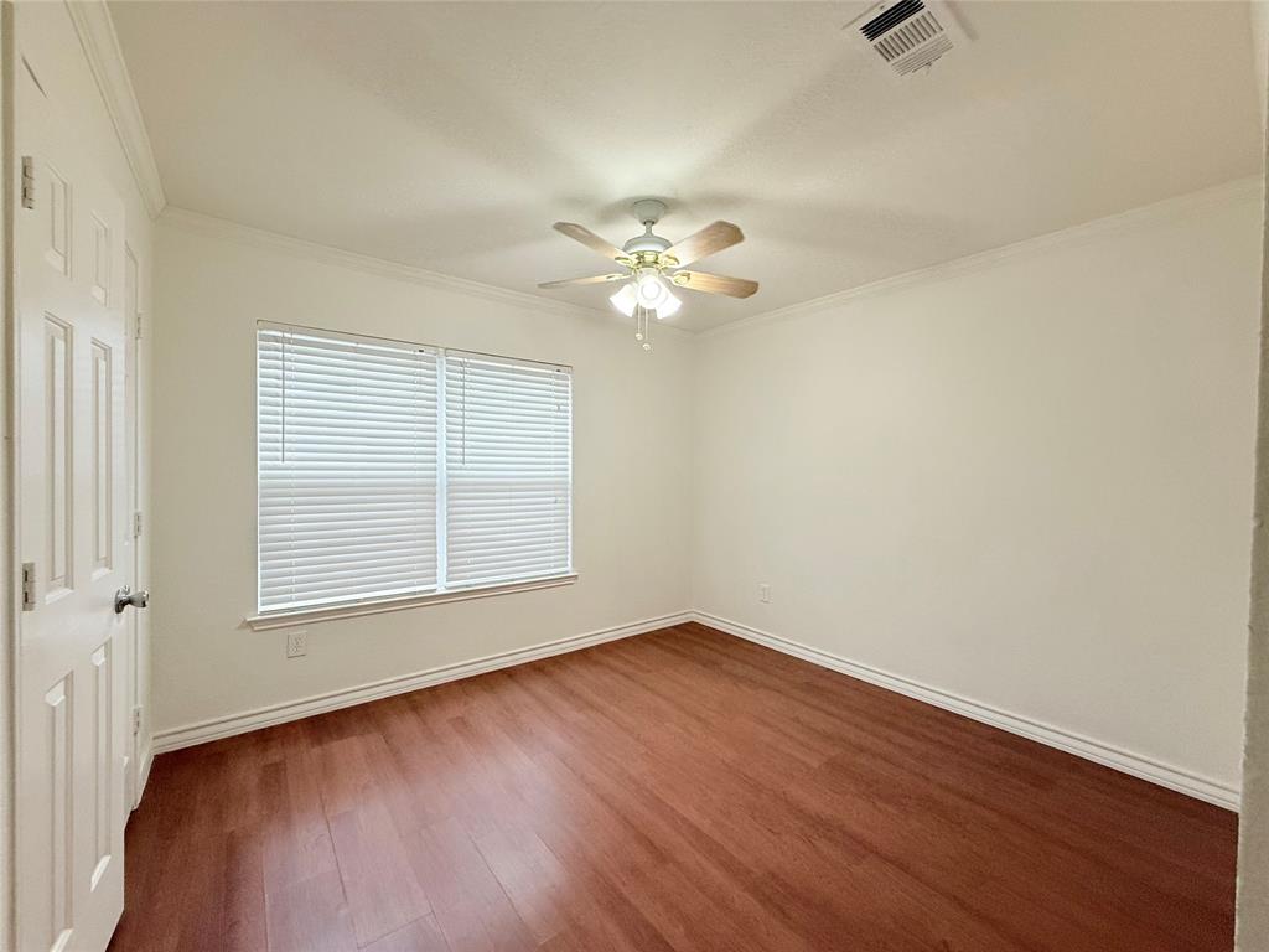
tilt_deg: -0.8
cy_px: 476
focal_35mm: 14
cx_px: 634
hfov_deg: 102.1
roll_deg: -0.8
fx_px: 513
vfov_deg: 85.7
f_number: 2.2
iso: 200
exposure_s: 1/120
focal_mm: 2.22
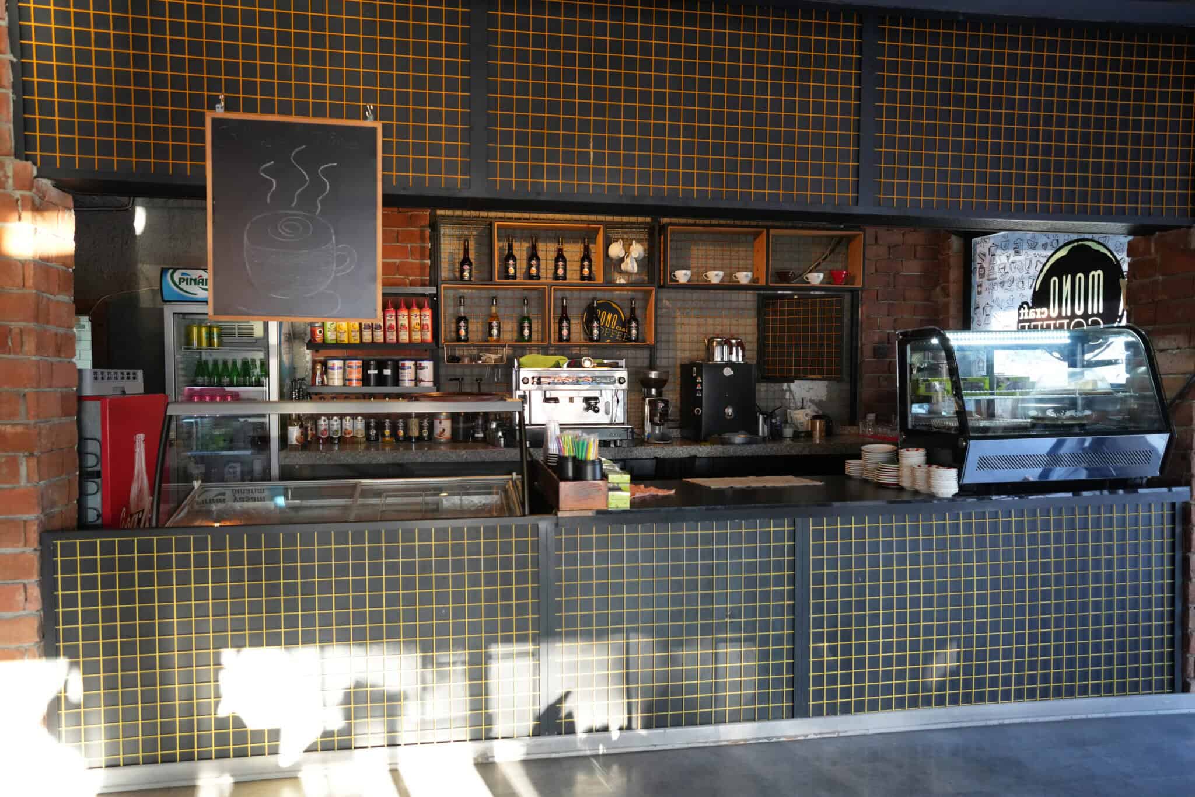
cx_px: 598
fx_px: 863
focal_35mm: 26
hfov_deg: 69.4
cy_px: 398
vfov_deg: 49.5
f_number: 2.8
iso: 3200
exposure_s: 1/160
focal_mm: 26
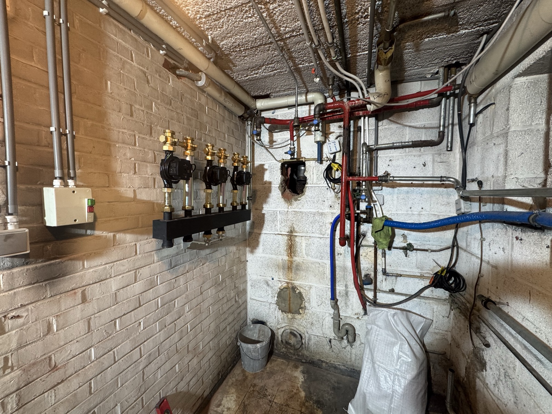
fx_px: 223
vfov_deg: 85.7
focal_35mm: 14
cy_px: 207
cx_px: 276
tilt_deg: -3.2
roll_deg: +0.4
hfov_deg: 102.1
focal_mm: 2.22
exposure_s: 1/50
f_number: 2.2
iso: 200
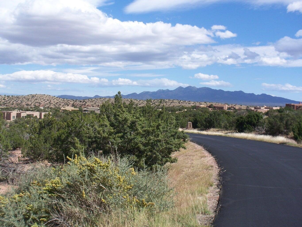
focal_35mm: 49
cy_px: 114
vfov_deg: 29.7
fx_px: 428
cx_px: 151
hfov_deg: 38.9
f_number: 4
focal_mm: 8
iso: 64
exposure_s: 1/640
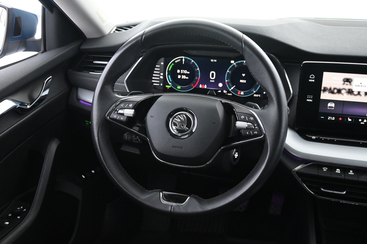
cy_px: 122
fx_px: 398
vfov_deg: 34.2
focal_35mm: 39
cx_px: 184
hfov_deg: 49.6
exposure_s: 1/40
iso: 5600
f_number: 4.5
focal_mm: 26
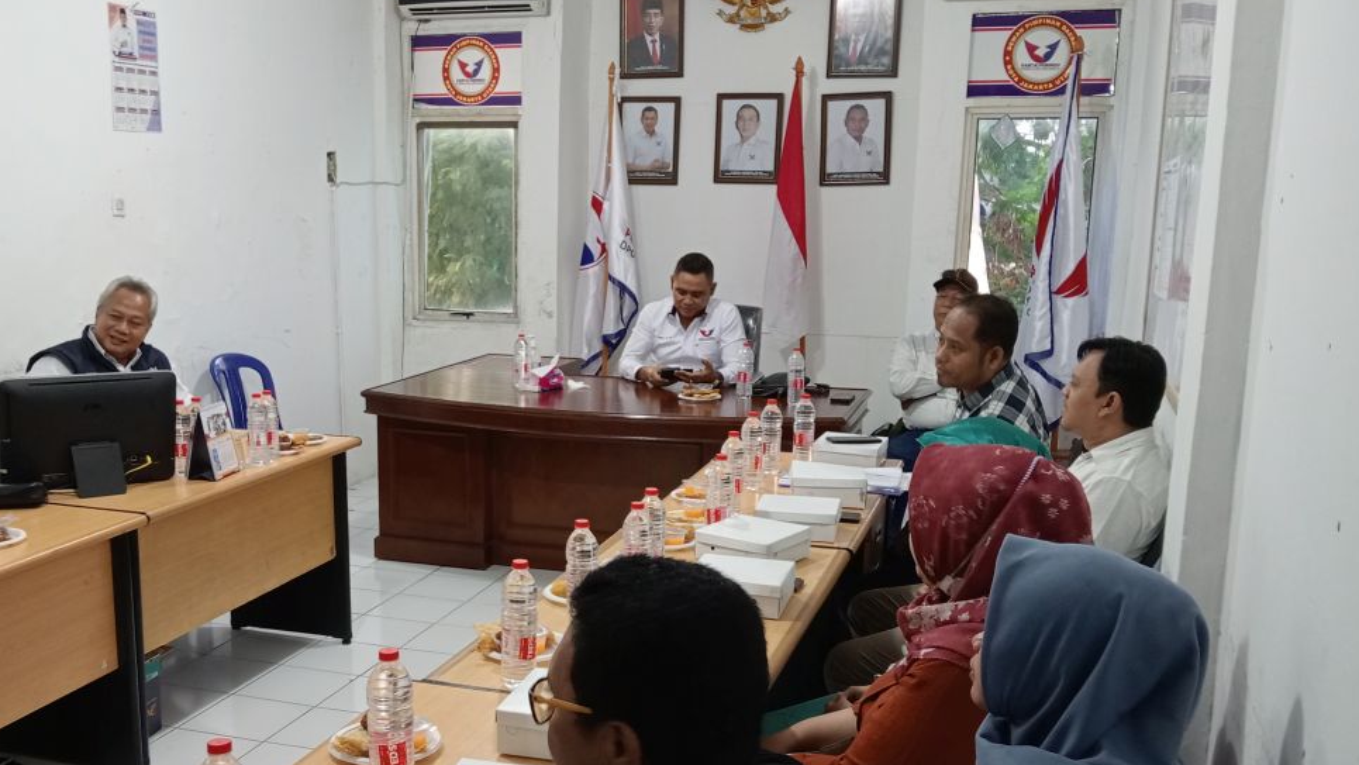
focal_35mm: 38
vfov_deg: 31.0
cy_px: 489
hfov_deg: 52.3
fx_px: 1369
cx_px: 530
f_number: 1.8
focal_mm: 3.98
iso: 466
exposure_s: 1/33.3
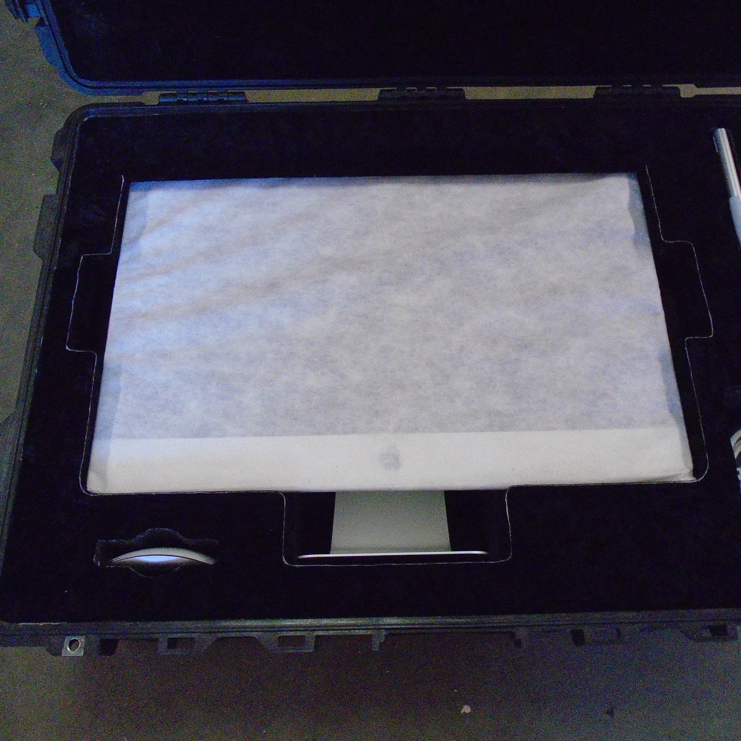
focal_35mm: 31
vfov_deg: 52.5
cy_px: 371
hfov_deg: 52.5
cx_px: 394
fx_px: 751
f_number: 3.2
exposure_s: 1/125
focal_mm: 4.6
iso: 800
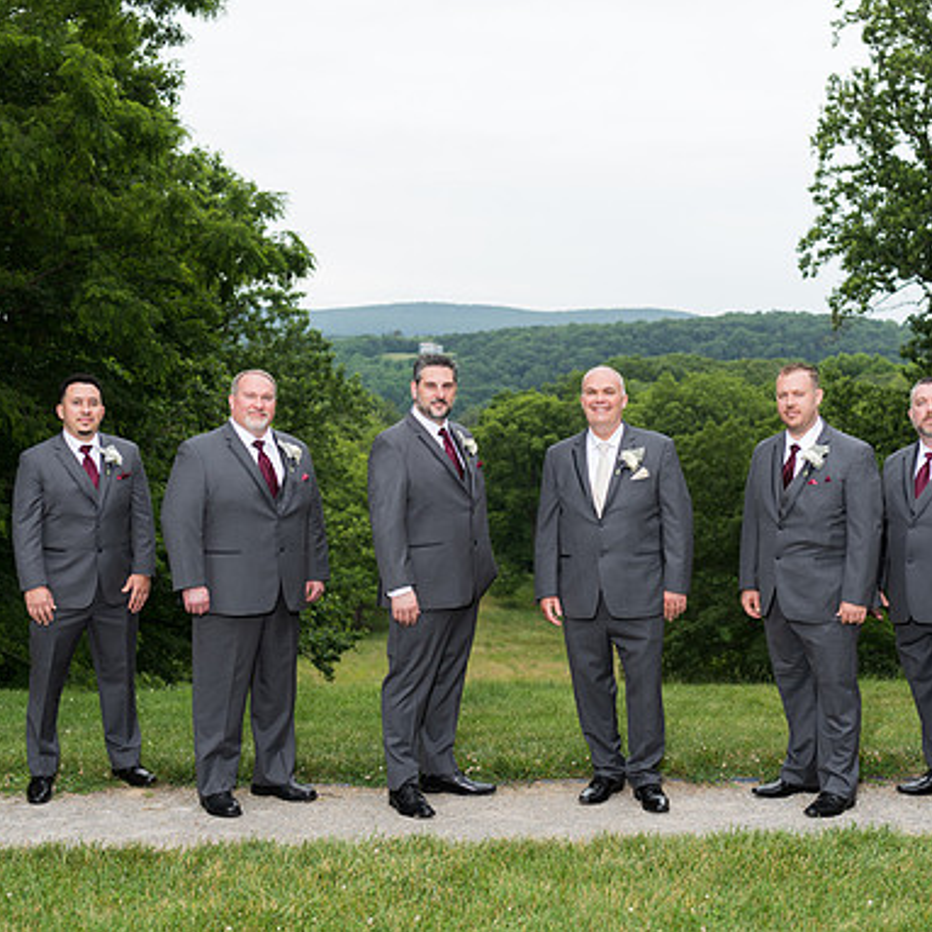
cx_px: 516
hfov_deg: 30.0
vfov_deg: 30.0
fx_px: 1736
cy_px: 464
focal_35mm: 57
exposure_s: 1/250
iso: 64
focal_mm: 42
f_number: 2.8
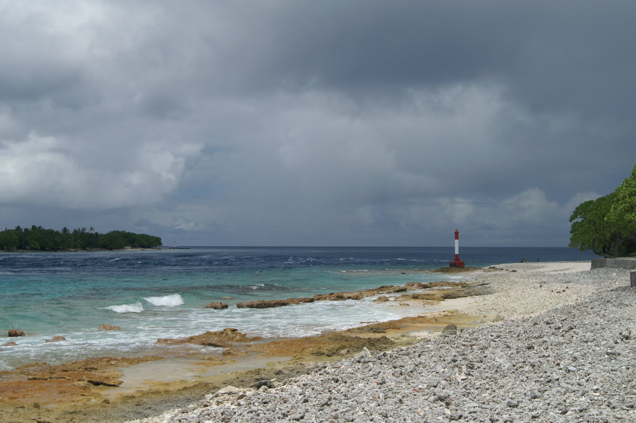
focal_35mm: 52
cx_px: 318
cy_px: 212
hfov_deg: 37.9
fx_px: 927
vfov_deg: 25.7
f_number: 8
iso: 100
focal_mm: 35
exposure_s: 1/300
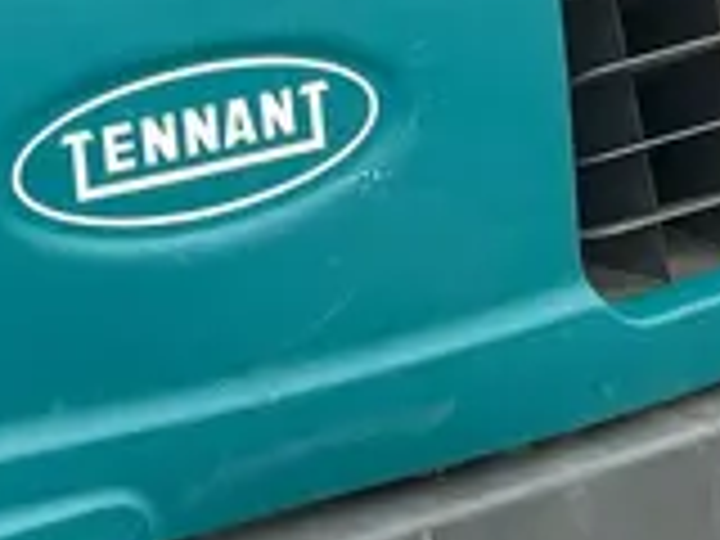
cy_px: -403
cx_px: -99
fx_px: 2475
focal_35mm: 119
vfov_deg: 11.6
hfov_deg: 16.0
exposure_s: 1/700
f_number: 1.5
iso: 50
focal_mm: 5.7
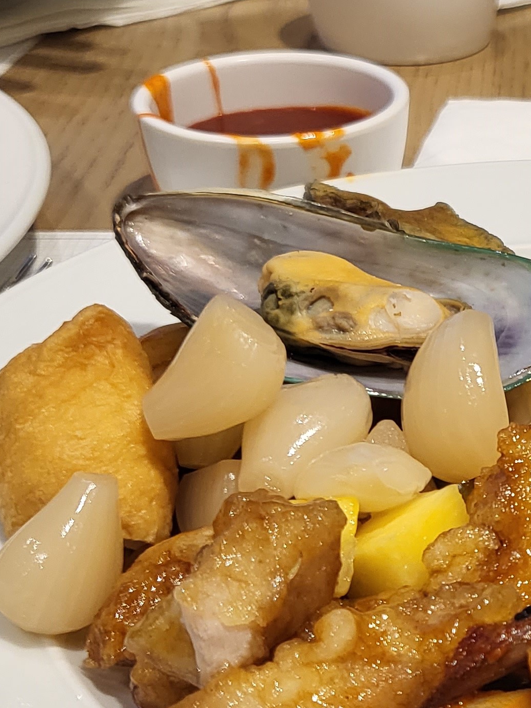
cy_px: 375
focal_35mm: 75
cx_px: 652
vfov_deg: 26.0
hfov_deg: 18.5
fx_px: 1534
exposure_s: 1/120
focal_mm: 4.25
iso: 160
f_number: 1.8
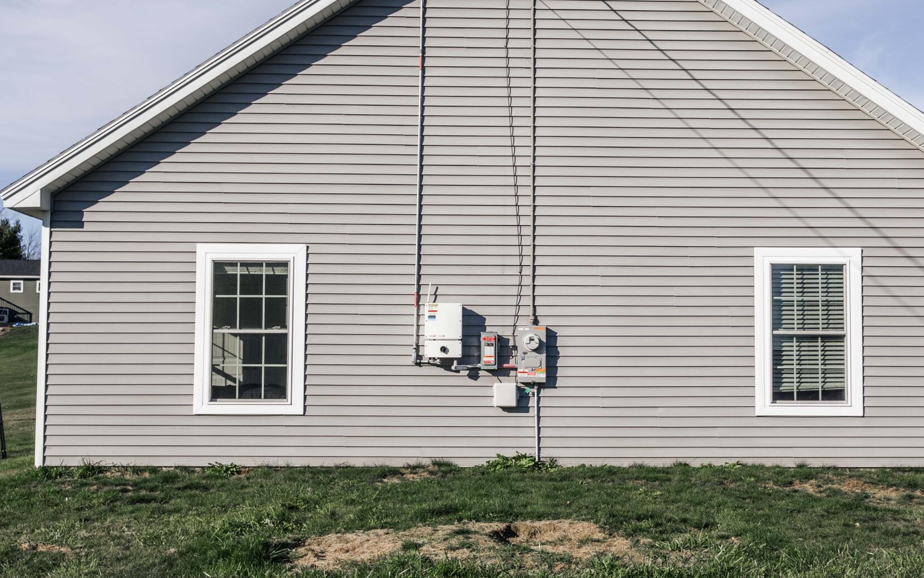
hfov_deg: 43.4
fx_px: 1158
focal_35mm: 46
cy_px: 303
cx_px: 519
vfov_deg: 28.0
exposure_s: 1/3200
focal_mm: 25
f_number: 8
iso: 250
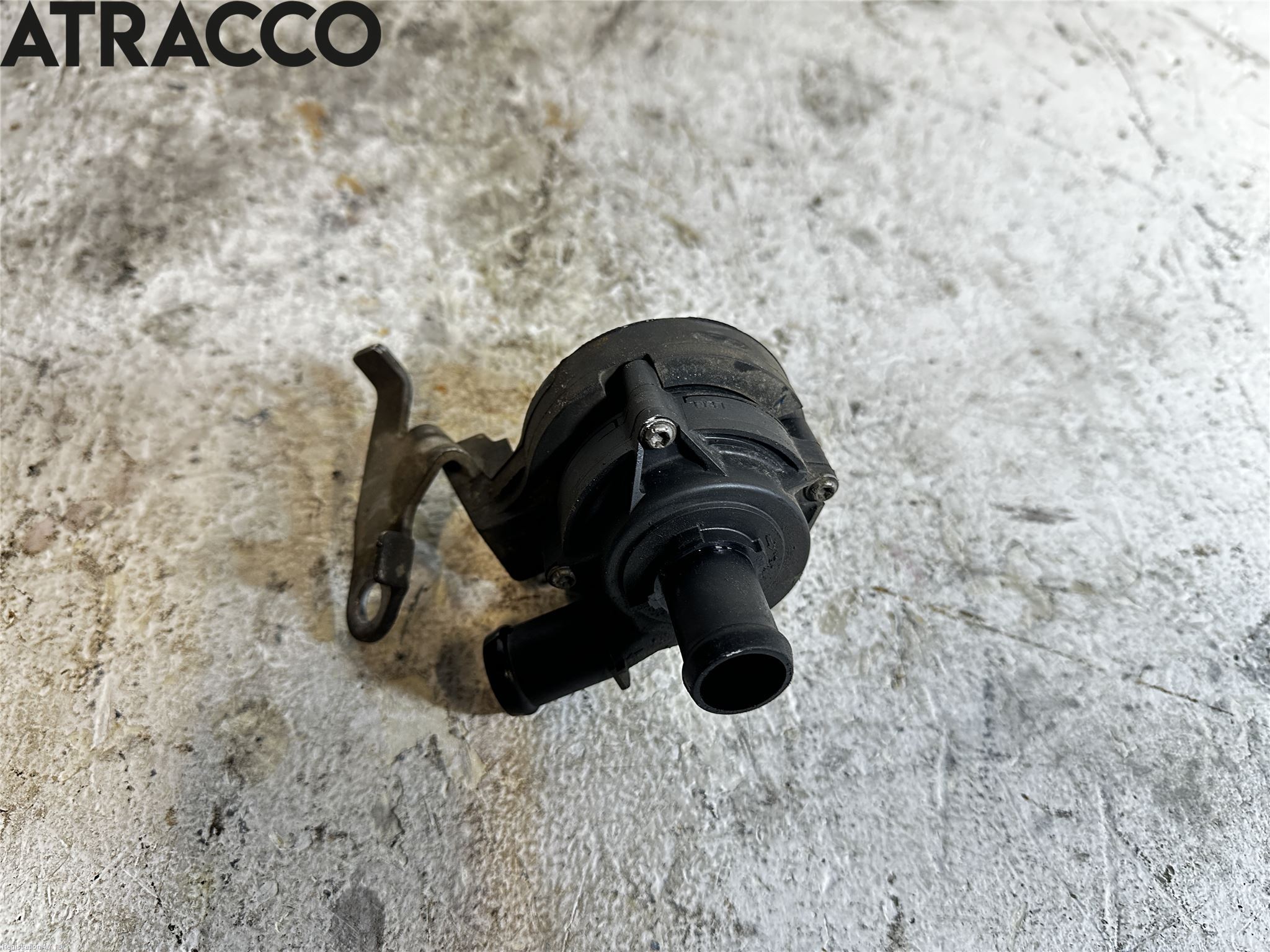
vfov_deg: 56.8
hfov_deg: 71.6
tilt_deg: -57.1
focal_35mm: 24
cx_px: 635
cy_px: 476
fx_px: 881
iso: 320
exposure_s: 1/50
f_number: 1.78
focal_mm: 6.86
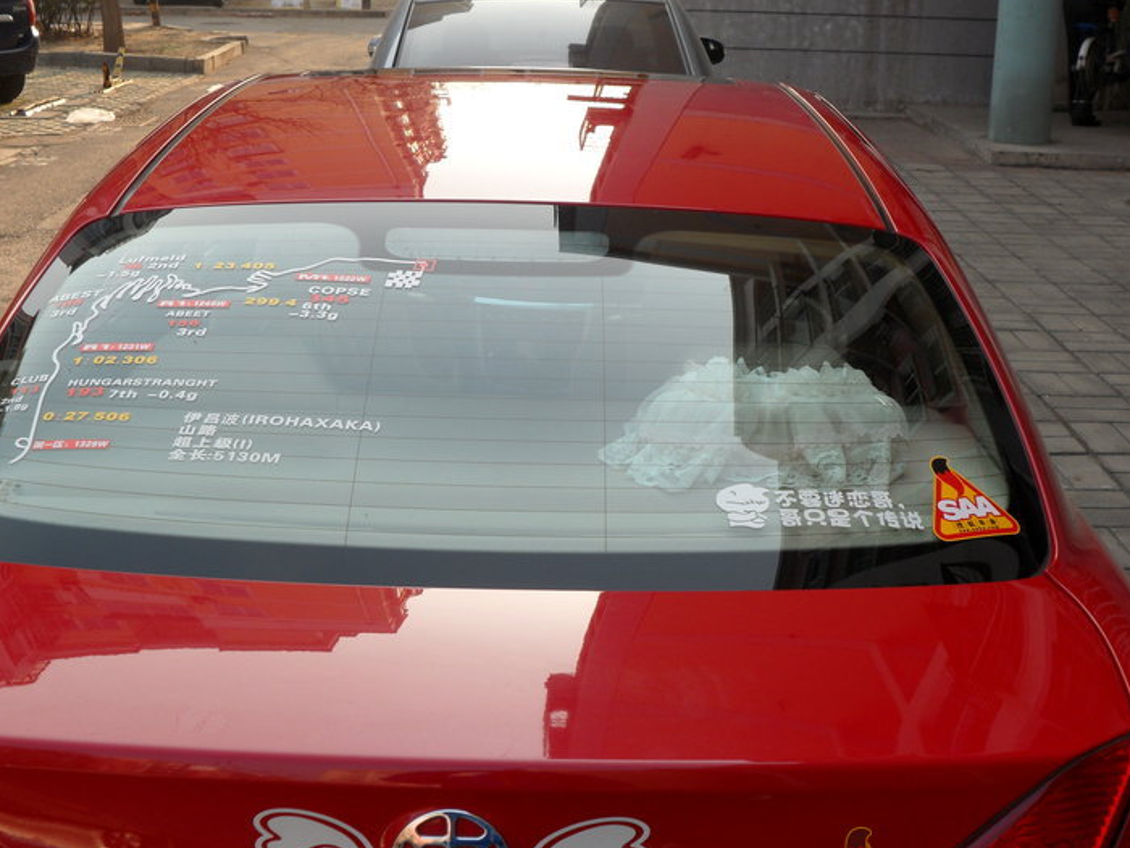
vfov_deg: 29.7
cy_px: 469
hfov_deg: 38.9
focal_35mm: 49
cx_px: 539
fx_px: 1600
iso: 80
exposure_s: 1/125
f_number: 4.5
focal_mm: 7.8
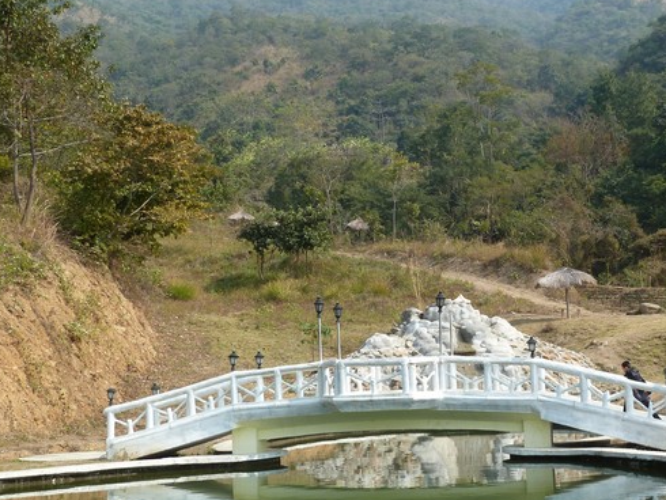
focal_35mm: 60
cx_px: 410
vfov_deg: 24.4
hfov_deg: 32.0
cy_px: 244
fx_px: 1155
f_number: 4
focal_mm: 6.9
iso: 80
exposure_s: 1/320
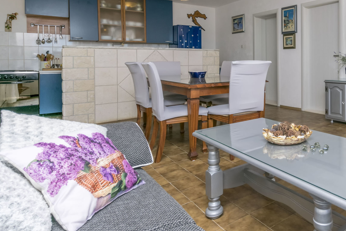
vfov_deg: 48.3
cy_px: 67
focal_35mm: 26
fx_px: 250
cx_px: 281
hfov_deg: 63.0
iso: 100
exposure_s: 1/160
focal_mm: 10
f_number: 8
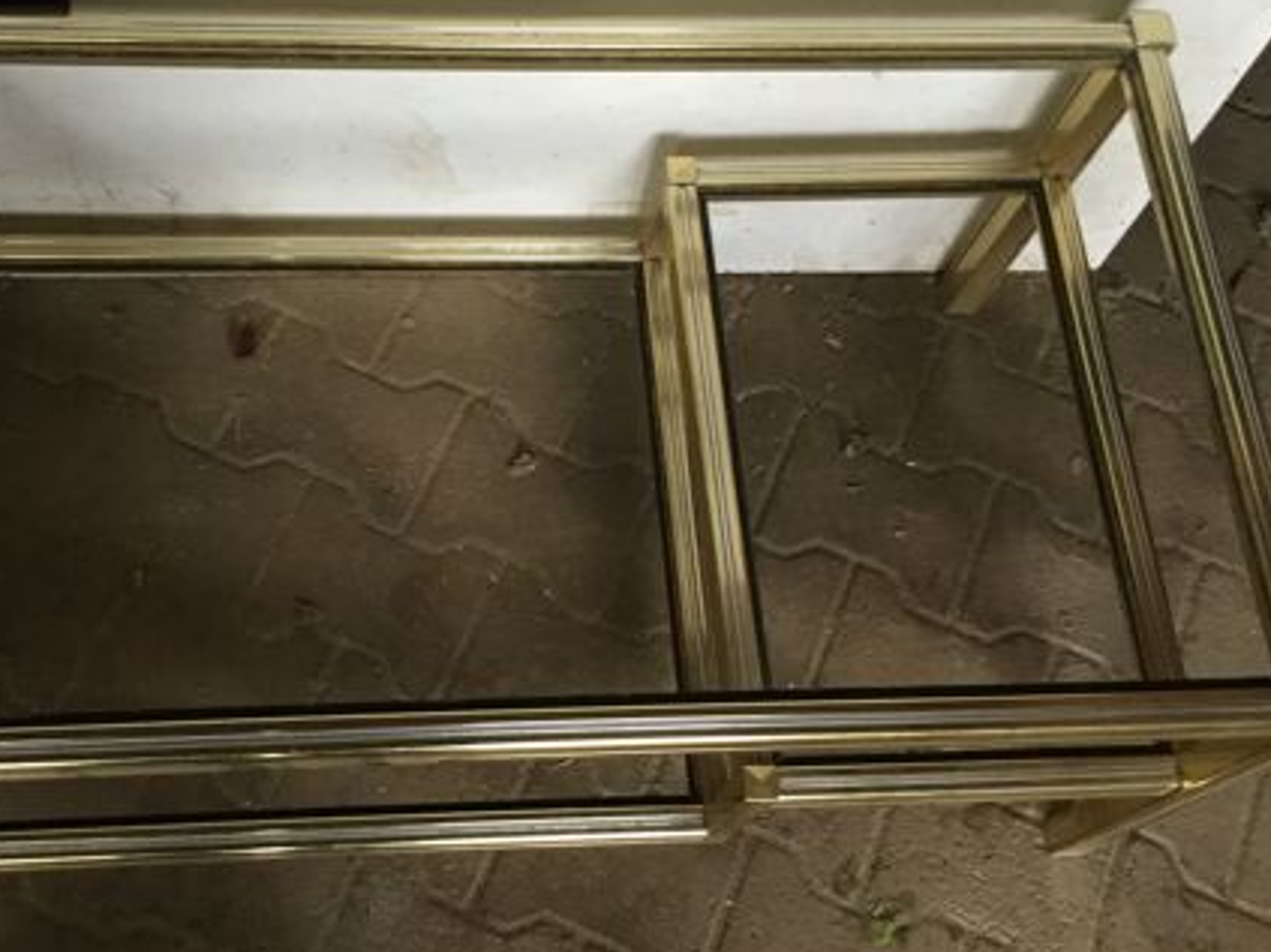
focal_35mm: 44
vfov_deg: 32.8
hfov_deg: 42.5
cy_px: 420
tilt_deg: -64.9
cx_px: 451
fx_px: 1615
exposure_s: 1/20
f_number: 2.4
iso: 200
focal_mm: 3.3
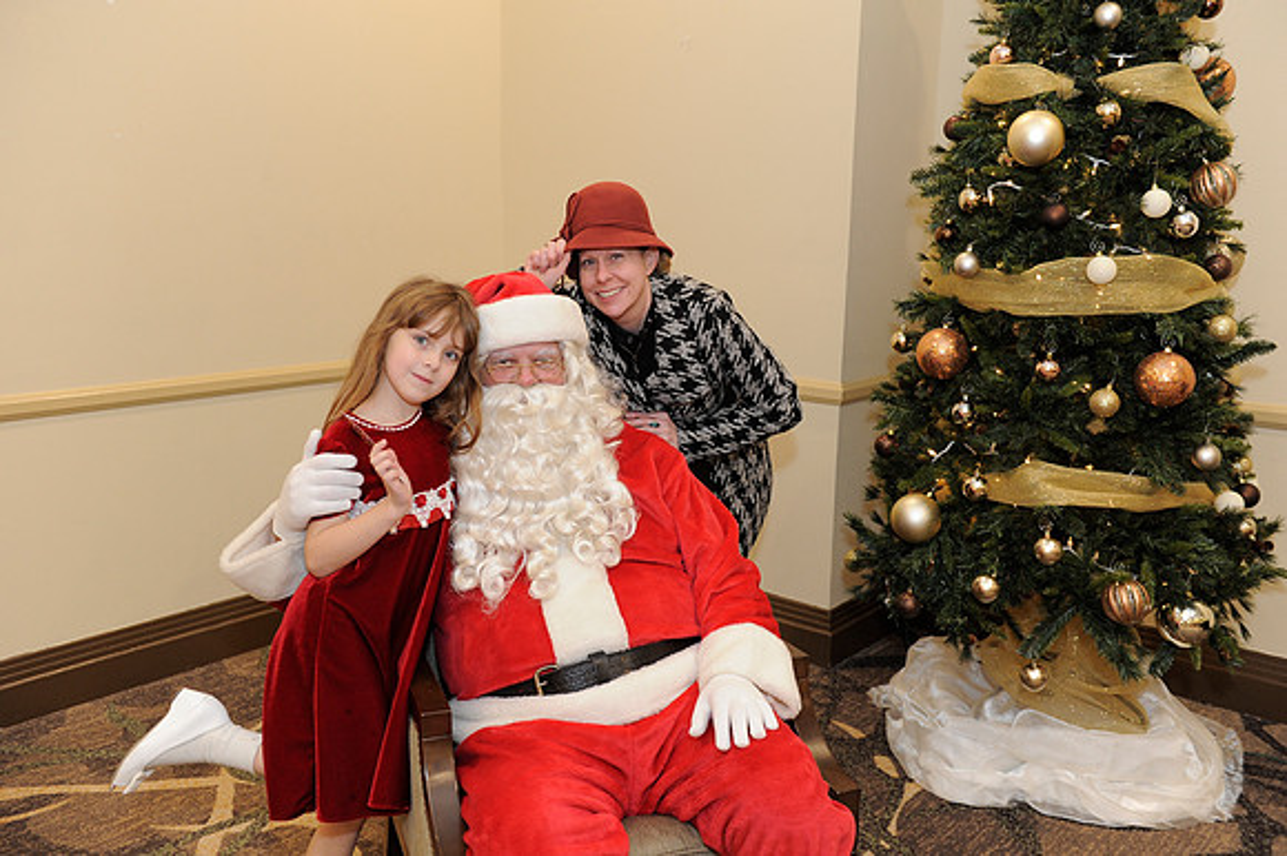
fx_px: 1143
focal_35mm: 32
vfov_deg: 41.1
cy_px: 428
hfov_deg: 58.7
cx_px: 644
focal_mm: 32
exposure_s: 1/100
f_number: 4
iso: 1600
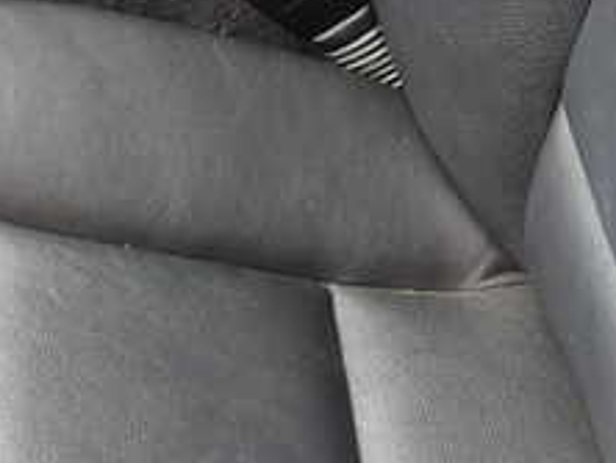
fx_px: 1443
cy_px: 557
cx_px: 158
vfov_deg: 17.4
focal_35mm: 81
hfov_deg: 23.9
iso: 125
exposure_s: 1/60
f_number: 2.3
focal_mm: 5.4
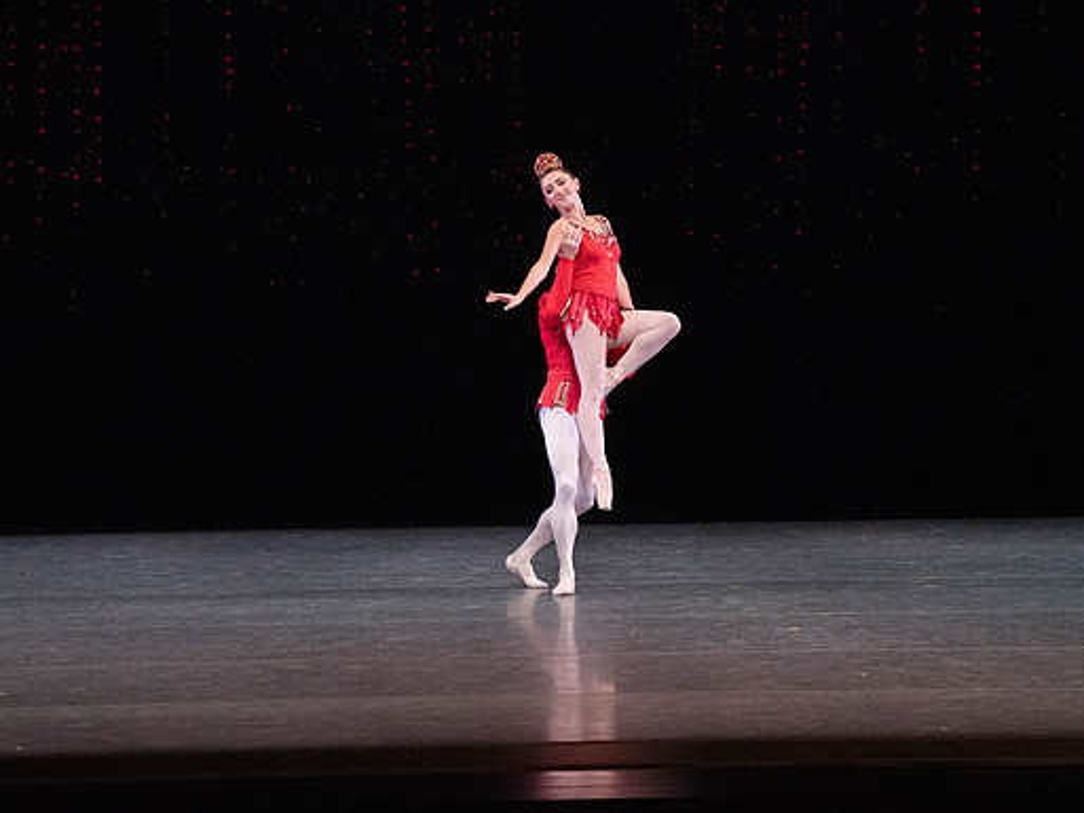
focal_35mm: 285
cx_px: 511
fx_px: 8927
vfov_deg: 5.2
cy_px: 406
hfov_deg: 6.9
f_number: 13
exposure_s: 1/400
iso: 16000
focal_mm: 262
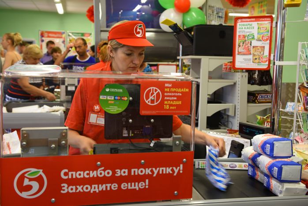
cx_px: 154
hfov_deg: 44.5
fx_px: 377
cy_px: 103
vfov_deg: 30.5
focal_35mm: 44
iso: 200
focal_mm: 44
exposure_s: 1/50
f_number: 4.5
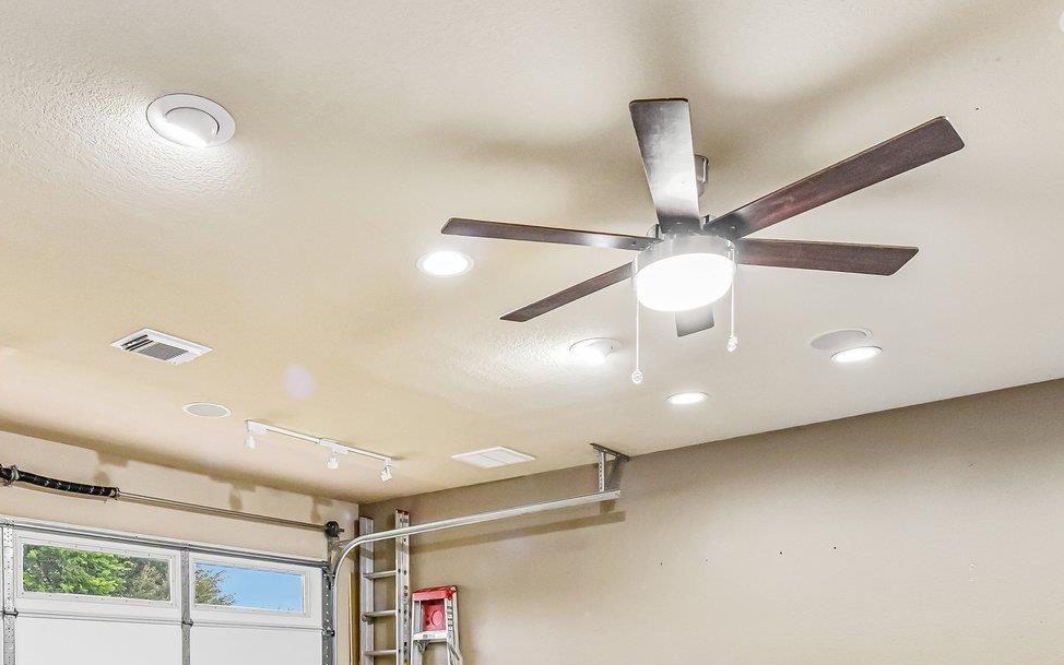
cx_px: 392
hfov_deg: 61.9
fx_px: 870
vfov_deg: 36.3
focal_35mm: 30
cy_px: 709
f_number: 8
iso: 1000
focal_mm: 14
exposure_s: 1/15
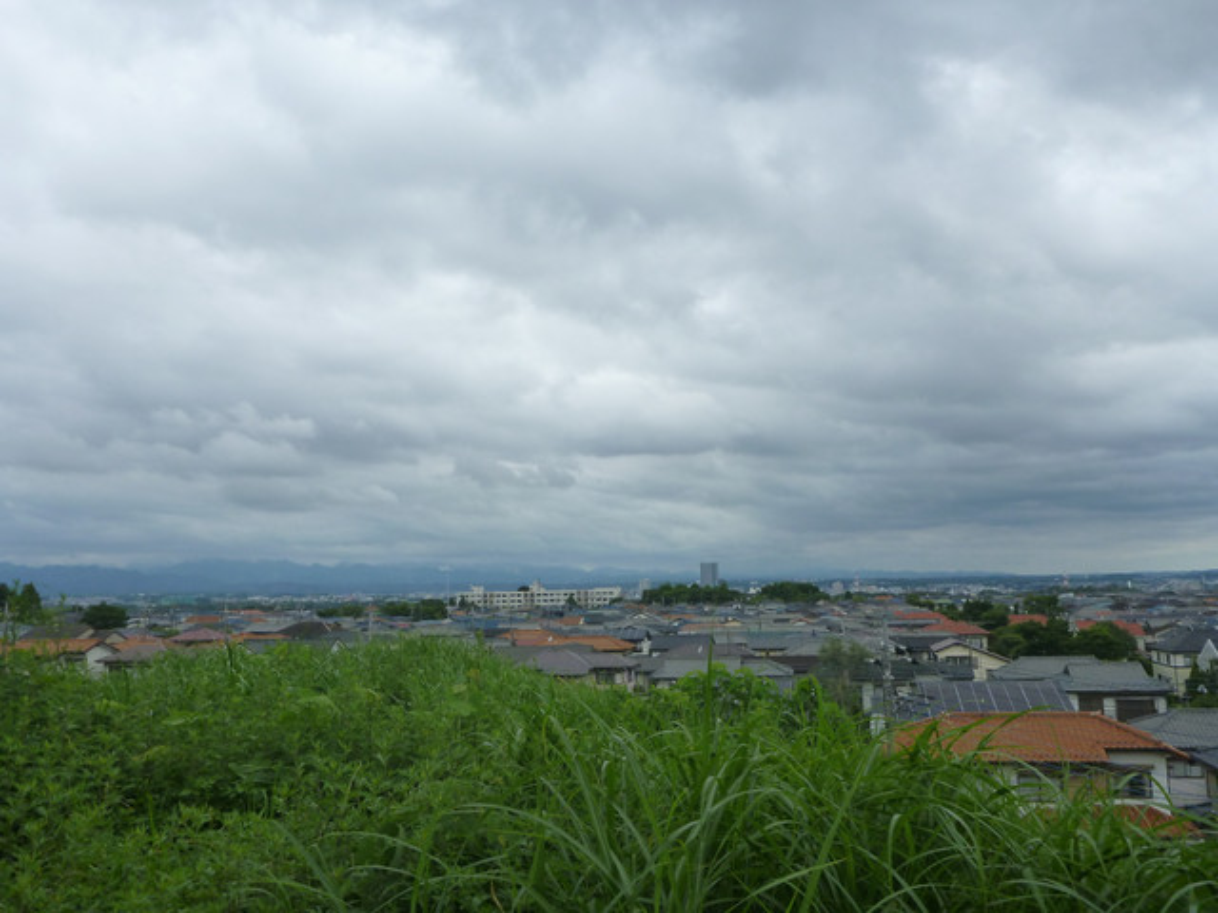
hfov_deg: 63.4
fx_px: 985
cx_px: 609
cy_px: 456
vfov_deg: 49.7
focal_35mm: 28
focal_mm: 4.9
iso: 160
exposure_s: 1/160
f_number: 10
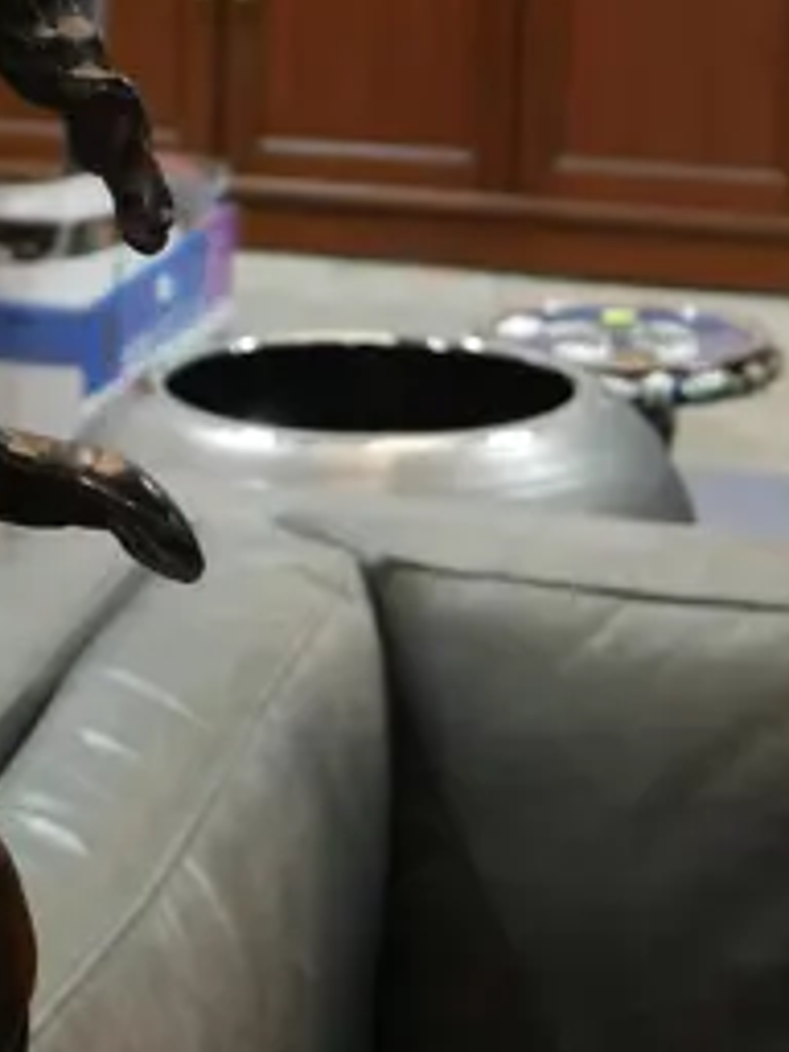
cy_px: 263
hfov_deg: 10.6
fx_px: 4133
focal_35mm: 136
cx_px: -368
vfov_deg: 14.4
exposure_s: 1/60
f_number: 4
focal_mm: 17
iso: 400
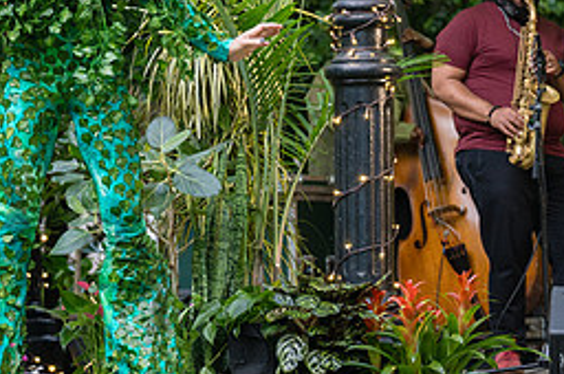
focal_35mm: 247
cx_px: 441
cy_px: 189
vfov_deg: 5.5
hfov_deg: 8.3
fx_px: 3865
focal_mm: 109
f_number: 4
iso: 1600
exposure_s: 1/400
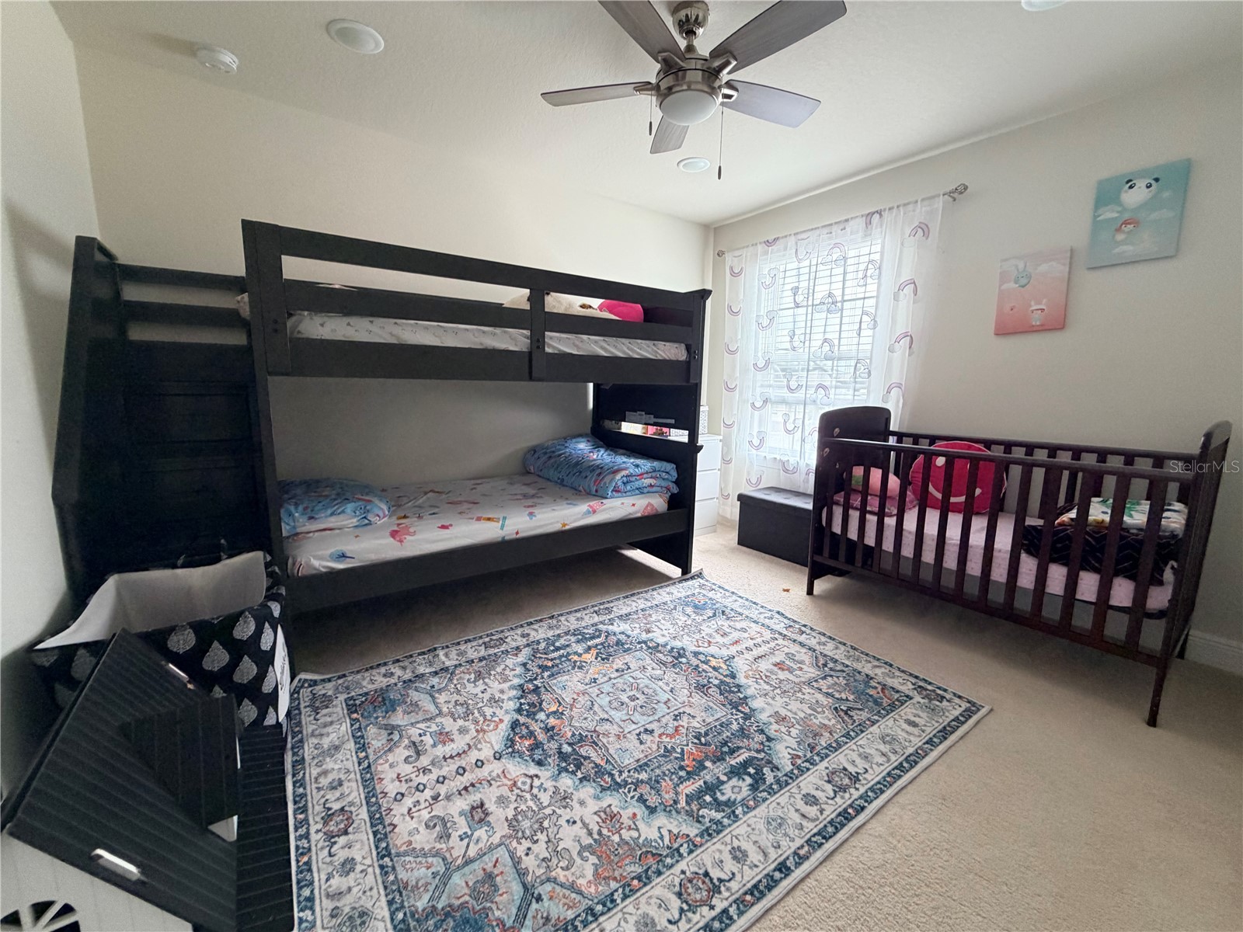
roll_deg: -0.3
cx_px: 622
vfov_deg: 85.7
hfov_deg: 102.1
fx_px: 503
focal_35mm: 14
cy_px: 466
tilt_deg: -8.5
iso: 250
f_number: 2.2
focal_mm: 2.22
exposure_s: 1/60
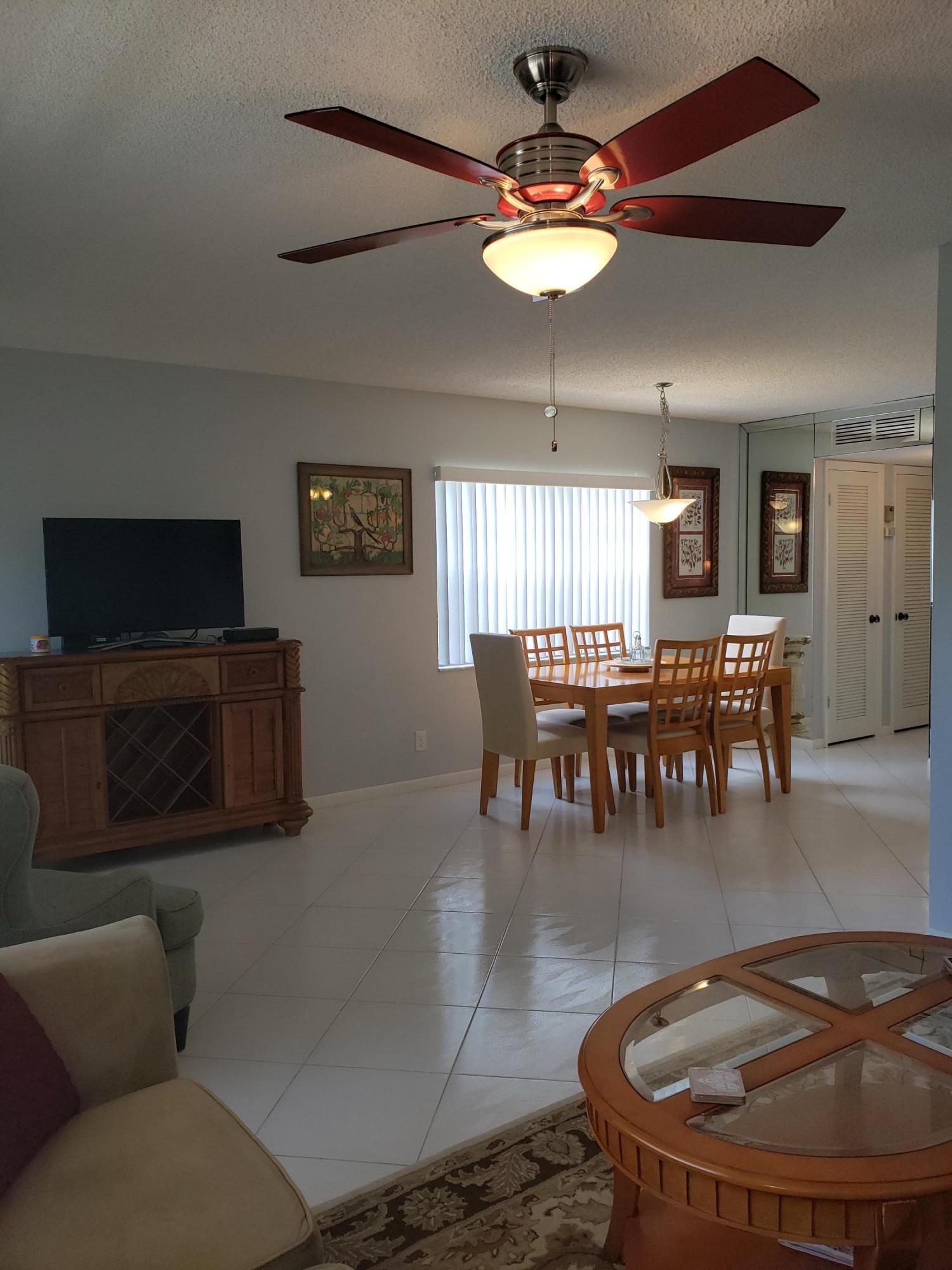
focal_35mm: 26
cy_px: 635
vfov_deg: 67.3
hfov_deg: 53.1
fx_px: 953
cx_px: 476
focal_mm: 4.3
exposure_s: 1/120
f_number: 2.4
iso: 100
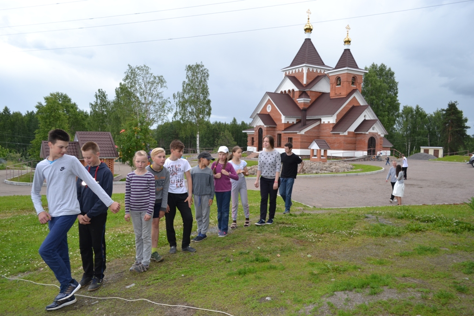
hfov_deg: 67.4
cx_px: 237
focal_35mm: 27
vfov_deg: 47.9
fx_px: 356
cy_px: 158
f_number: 4
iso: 100
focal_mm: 18
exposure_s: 1/200
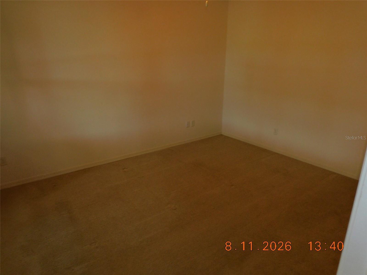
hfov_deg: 71.6
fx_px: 254
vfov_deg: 56.8
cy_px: 138
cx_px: 184
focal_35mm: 24
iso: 200
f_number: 3.3
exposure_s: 1/30
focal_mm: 4.3
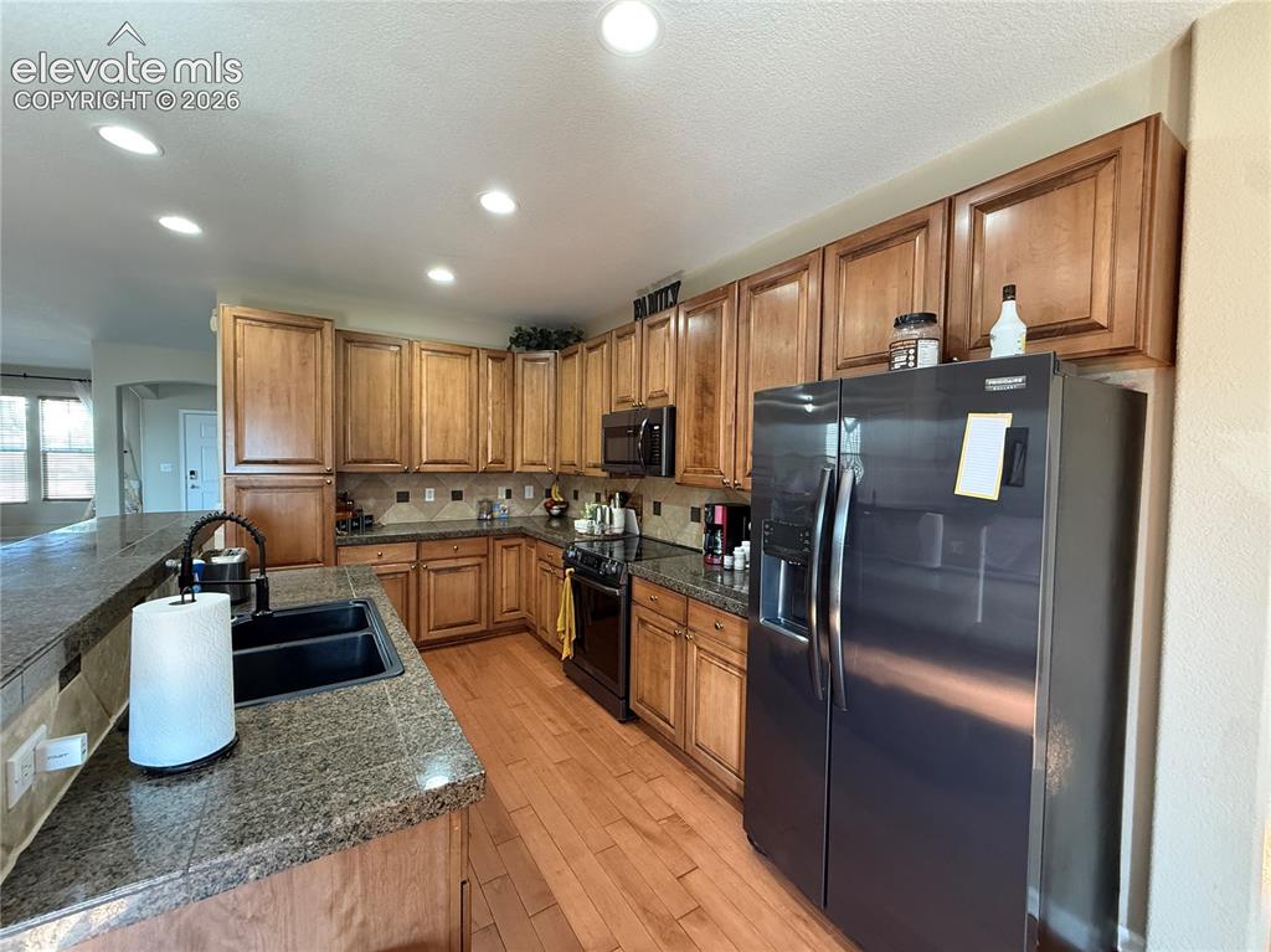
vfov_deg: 85.6
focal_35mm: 14
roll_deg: -0.9
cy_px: 476
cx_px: 636
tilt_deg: -1.6
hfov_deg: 102.1
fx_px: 514
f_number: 2.2
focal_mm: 2.22
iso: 640
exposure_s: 1/60
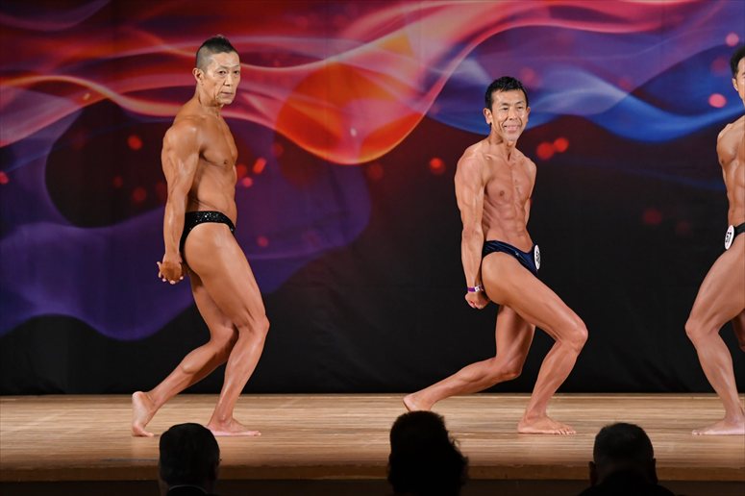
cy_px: 248
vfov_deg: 6.1
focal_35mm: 225
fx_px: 4654
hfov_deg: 9.2
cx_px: 372
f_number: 5.6
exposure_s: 1/400
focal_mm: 150
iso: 3200
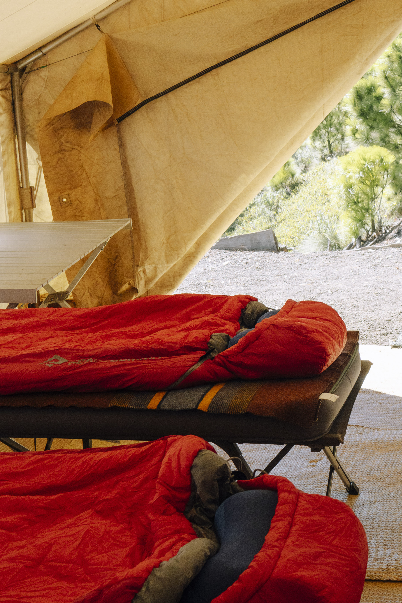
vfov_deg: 30.2
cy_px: 190
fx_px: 1105
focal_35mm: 66
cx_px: 495
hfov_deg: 19.3
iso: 400
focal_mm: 24
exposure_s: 1/500
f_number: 5.6
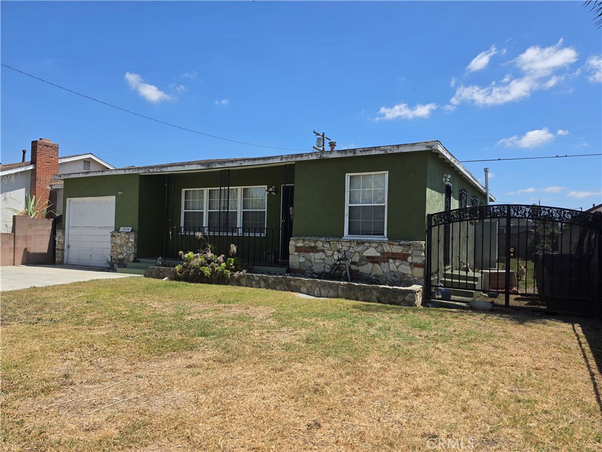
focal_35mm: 23
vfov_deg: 58.9
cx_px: 301
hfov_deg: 73.9
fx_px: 400
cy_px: 226
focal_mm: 6.5
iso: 64
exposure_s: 1/6571
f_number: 1.4
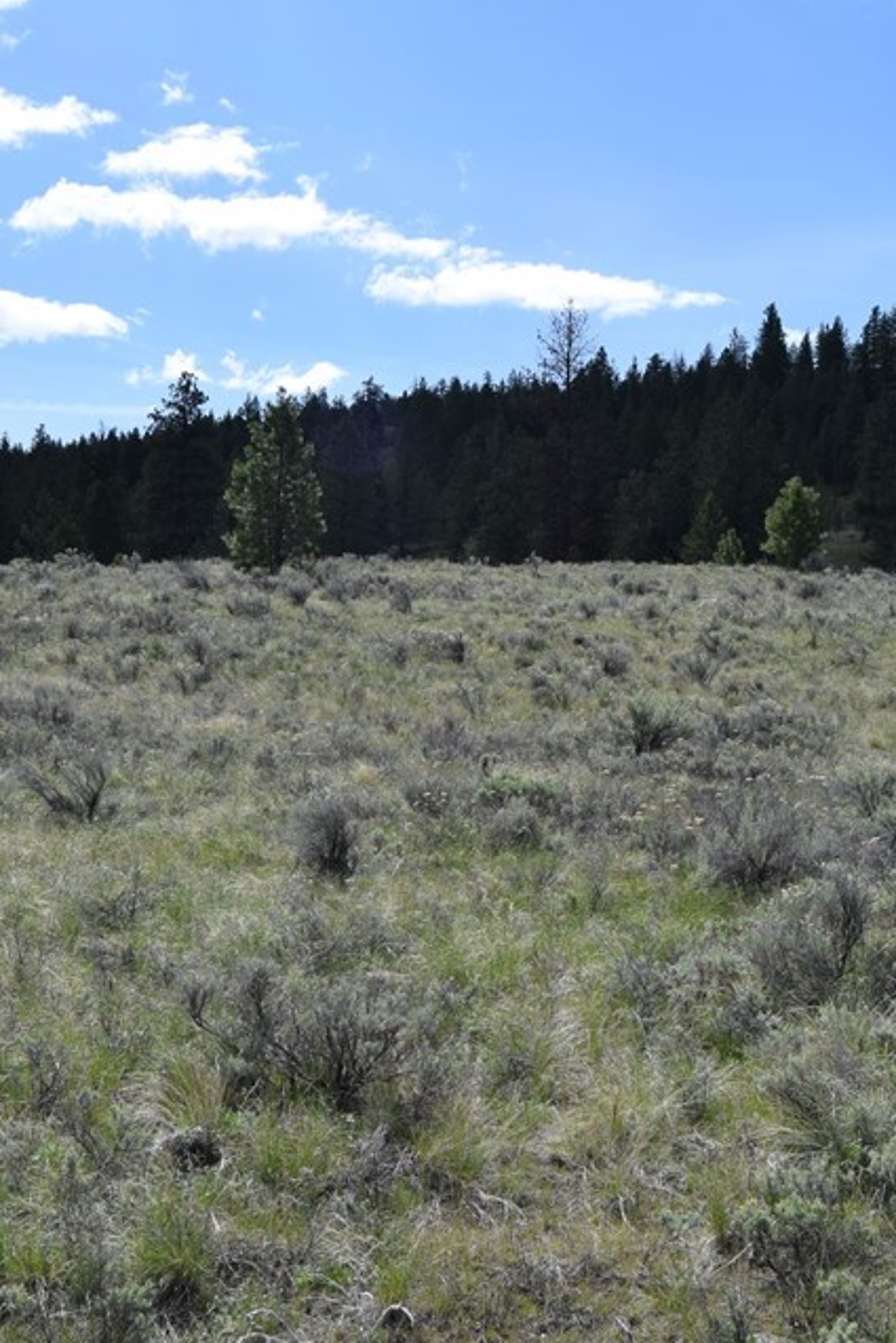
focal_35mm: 46
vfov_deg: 42.7
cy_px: 736
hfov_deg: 29.2
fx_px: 1716
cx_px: 403
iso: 200
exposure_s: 1/400
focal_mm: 18
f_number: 10
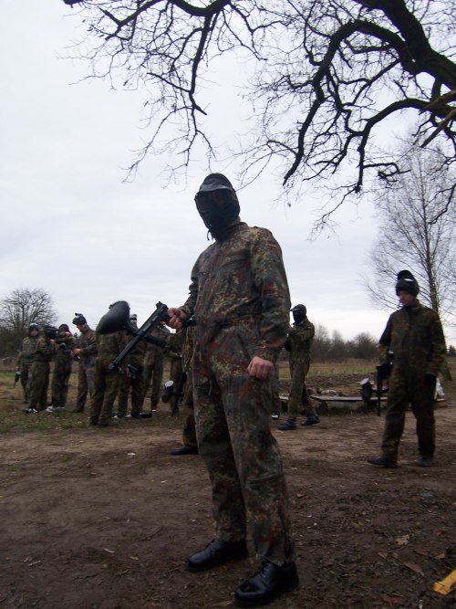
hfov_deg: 58.9
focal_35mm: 23
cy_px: 304
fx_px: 404
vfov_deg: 73.9
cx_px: 228
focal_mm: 3.8
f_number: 2.8
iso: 64
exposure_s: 1/60
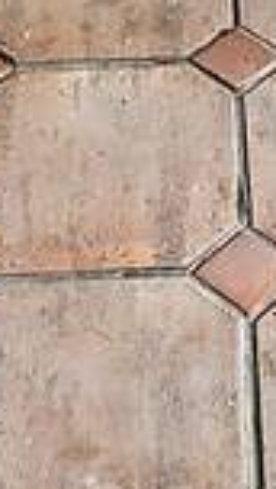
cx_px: 263
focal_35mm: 134
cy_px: -1075
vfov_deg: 10.2
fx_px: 1736
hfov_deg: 9.0
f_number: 2.2
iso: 50
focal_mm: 2.2
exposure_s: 1/60.2
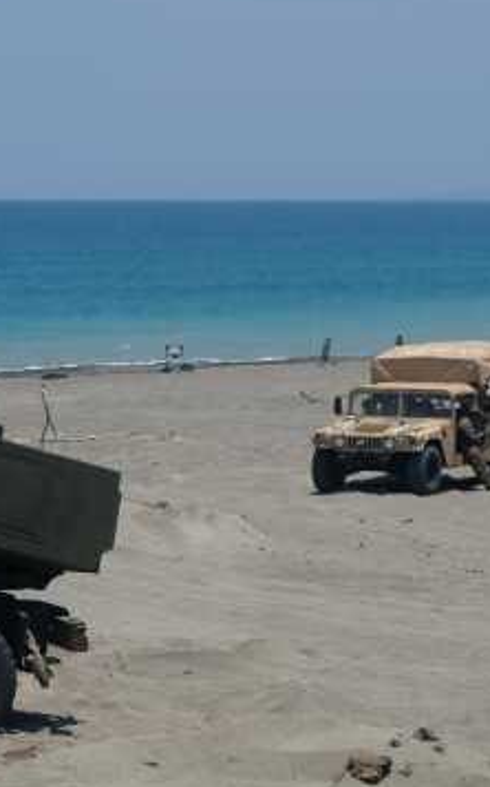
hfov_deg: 7.0
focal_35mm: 186
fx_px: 3981
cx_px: -51
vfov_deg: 11.3
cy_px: 353
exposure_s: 1/1250
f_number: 5.6
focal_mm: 39
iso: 200
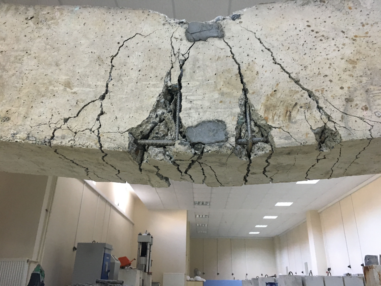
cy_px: 143
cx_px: 190
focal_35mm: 29
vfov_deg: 48.2
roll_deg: -0.3
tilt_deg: +26.1
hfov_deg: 61.7
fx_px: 319
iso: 200
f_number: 2.2
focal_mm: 4.15
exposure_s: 1/33
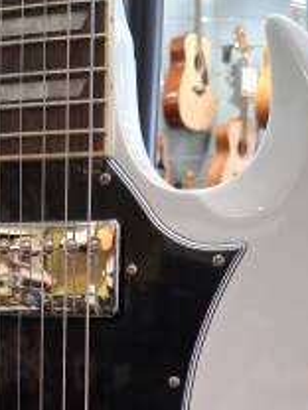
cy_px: 465
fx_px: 771
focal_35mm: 65
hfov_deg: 22.3
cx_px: 59
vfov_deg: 27.0
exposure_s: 1/120
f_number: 1.8
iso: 400
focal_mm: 3.98
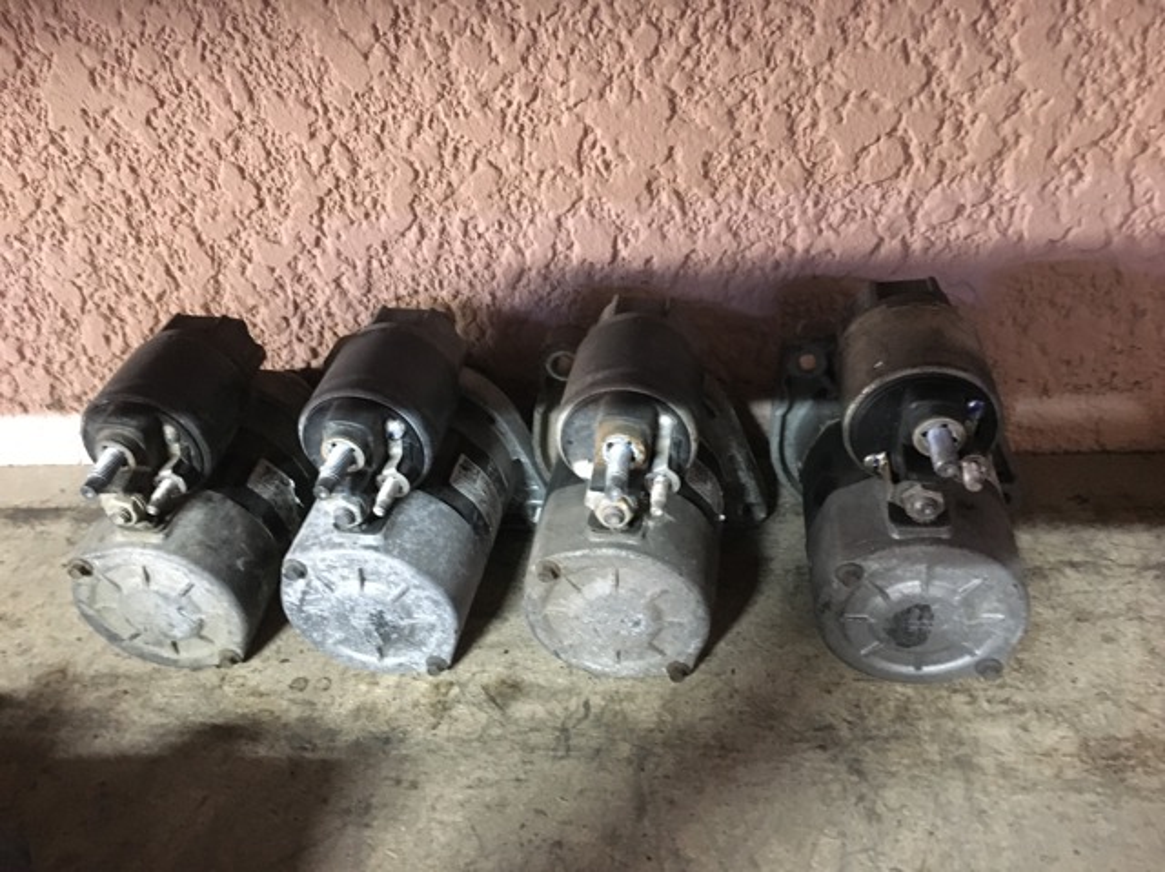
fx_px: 975
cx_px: 582
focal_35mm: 29
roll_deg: +9.9
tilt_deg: -30.3
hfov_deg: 61.7
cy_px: 436
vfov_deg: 48.2
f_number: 2.2
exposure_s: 1/17
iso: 640
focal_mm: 4.15
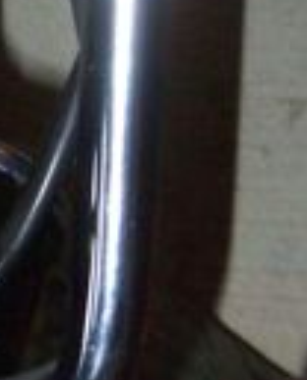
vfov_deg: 3.5
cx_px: -159
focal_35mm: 550
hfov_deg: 2.8
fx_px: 6217
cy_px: 710
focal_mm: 18.9
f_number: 4.4
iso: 200
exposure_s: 1/125
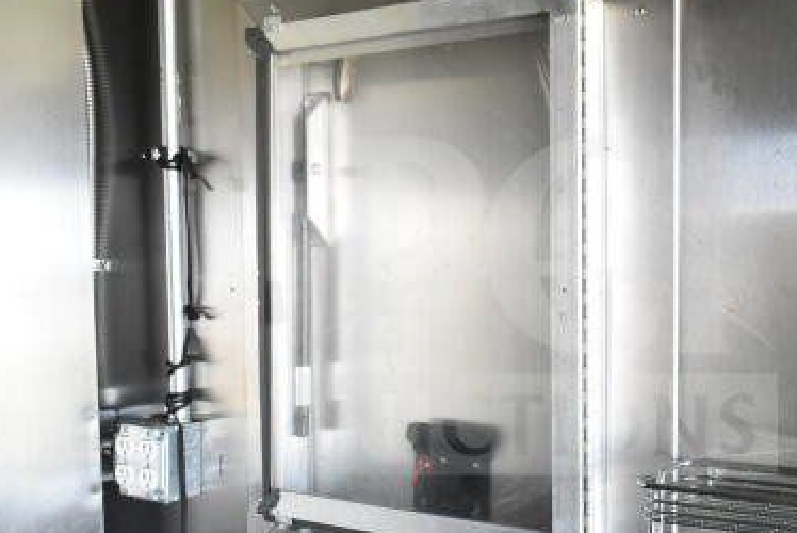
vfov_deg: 30.5
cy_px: 306
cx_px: 537
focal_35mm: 44
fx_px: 975
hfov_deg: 43.8
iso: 1600
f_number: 3.5
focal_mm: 18
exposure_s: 1/40
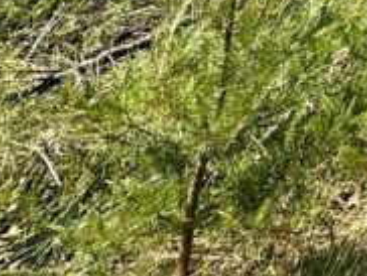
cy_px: -433
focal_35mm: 82
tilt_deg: +8.3
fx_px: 871
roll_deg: -0.2
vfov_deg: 12.7
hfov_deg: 12.3
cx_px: 1044
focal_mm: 2.22
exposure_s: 1/1247
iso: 40
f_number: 2.2
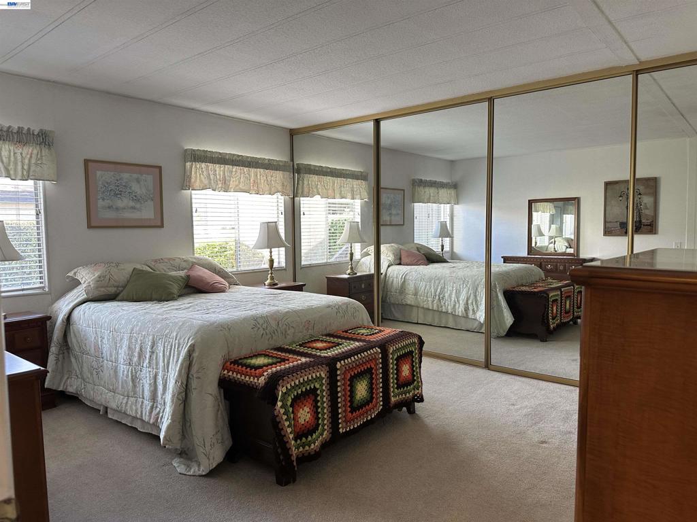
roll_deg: +0.0
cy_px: 261
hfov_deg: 71.6
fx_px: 483
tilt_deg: -3.8
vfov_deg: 56.8
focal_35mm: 24
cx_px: 348
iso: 200
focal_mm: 6.86
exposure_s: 1/120
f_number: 1.78
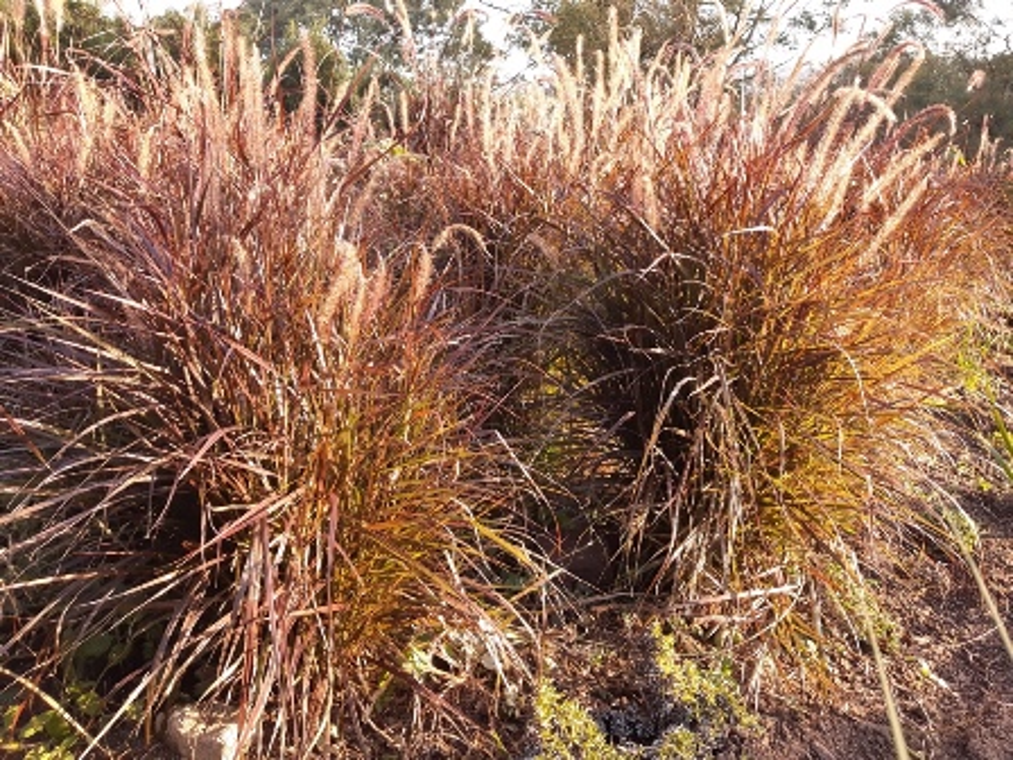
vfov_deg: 53.1
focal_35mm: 26
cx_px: 506
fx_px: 761
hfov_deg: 67.3
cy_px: 380
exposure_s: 1/100
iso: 50
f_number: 1.7
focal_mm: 3.93
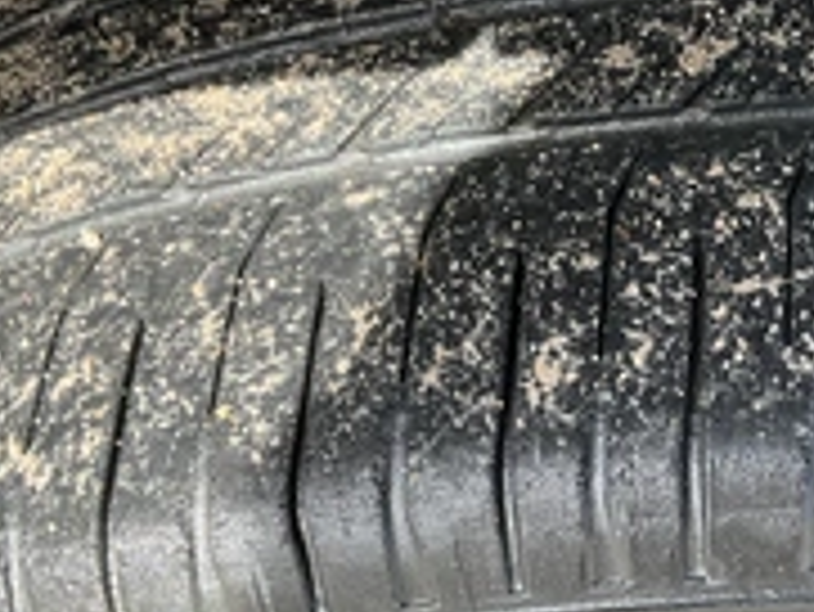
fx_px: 1506
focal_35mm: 64
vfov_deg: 23.0
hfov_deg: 29.4
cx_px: 670
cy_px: 320
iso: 40
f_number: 1.8
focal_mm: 3
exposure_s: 1/122
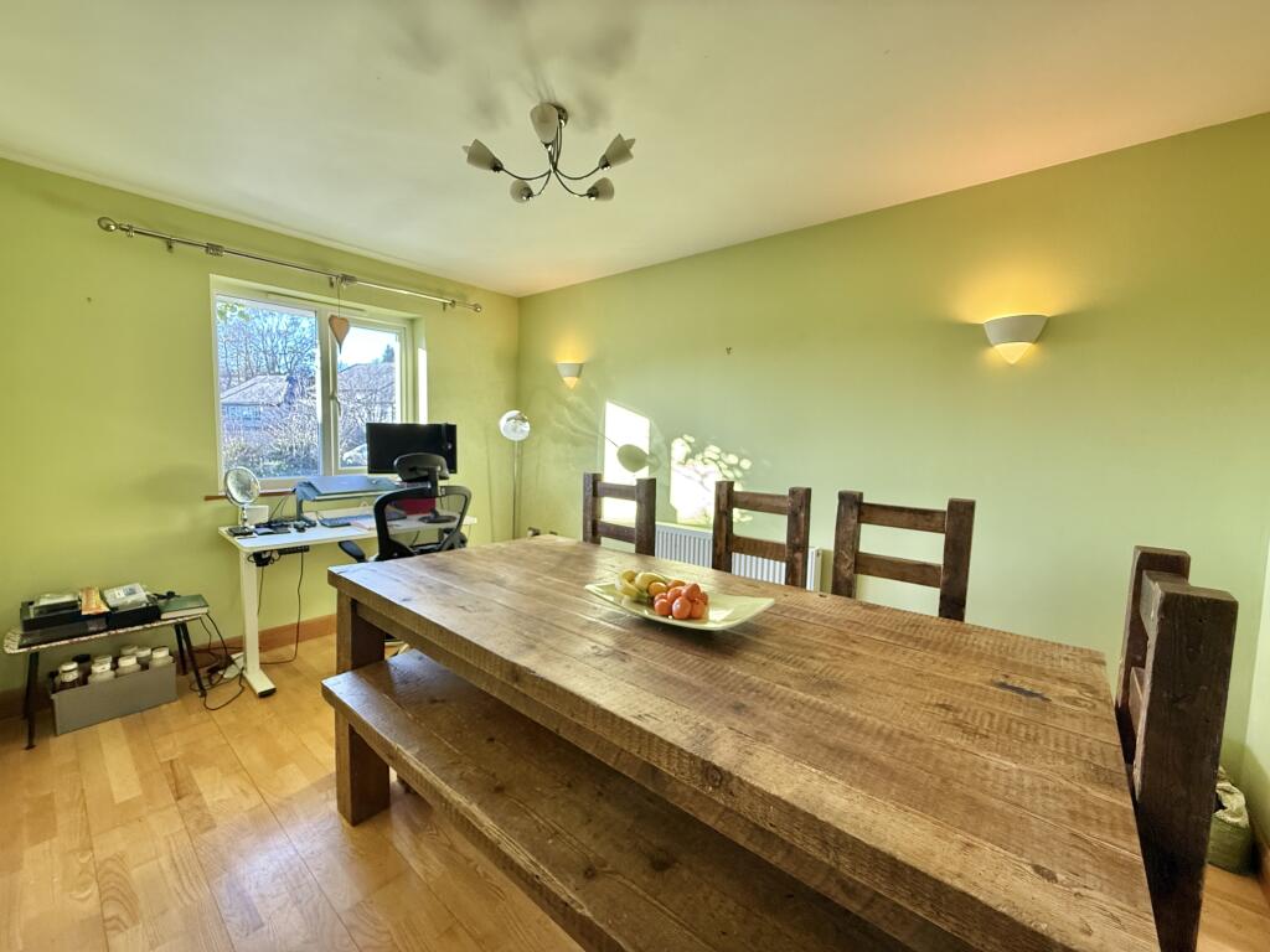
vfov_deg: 85.7
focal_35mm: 14
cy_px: 476
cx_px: 635
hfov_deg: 102.1
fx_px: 514
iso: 400
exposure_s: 1/100
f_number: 2.2
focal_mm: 2.22
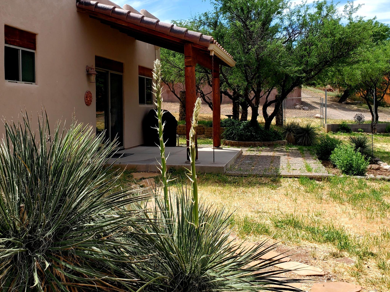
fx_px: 428
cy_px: 115
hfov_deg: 49.0
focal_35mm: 38
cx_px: 186
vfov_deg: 37.5
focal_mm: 4.3
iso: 50
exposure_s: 1/1414
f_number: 2.4
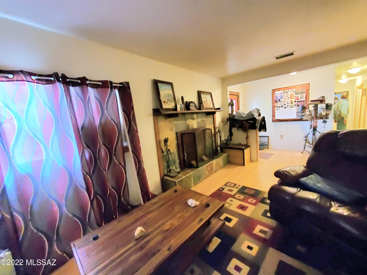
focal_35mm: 13
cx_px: 184
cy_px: 138
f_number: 2.2
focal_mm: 1.8
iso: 1000
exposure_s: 1/30
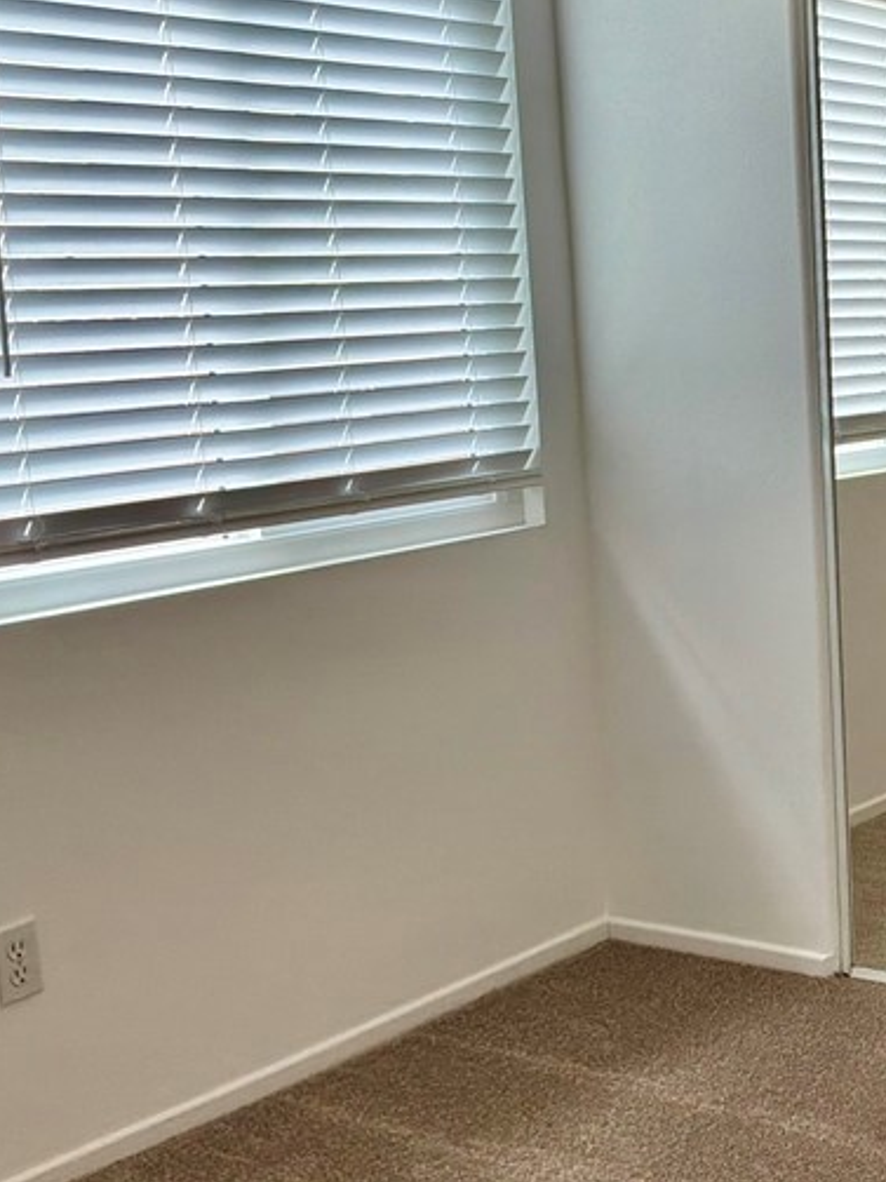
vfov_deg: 33.7
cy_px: 508
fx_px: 1946
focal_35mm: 57
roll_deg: +2.5
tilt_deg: -6.1
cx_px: 966
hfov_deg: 24.0
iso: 50
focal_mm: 3
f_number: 1.8
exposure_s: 1/60
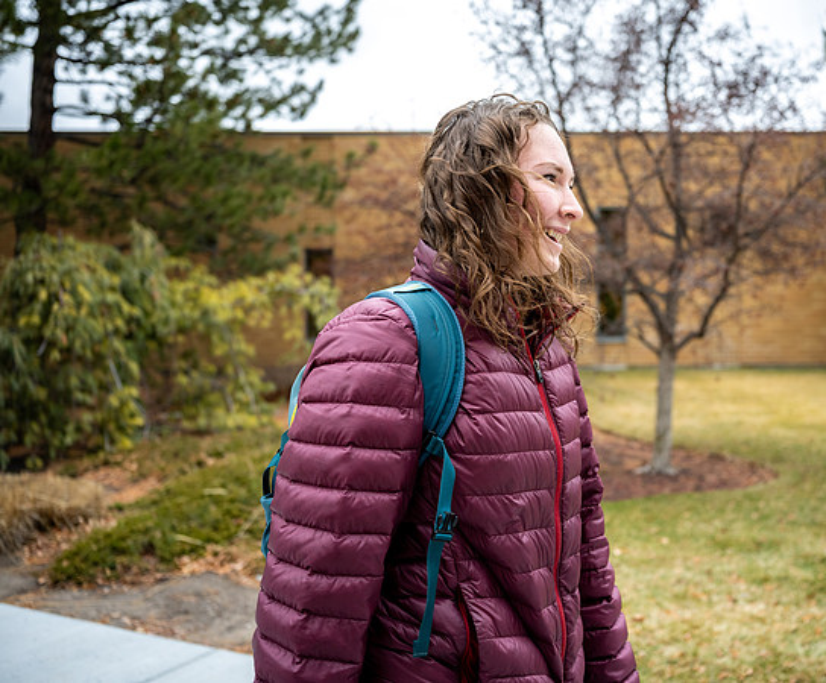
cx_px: 522
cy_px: 335
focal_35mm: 37
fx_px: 913
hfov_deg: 48.2
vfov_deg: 41.0
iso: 250
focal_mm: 31.5
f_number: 2.8
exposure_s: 1/500
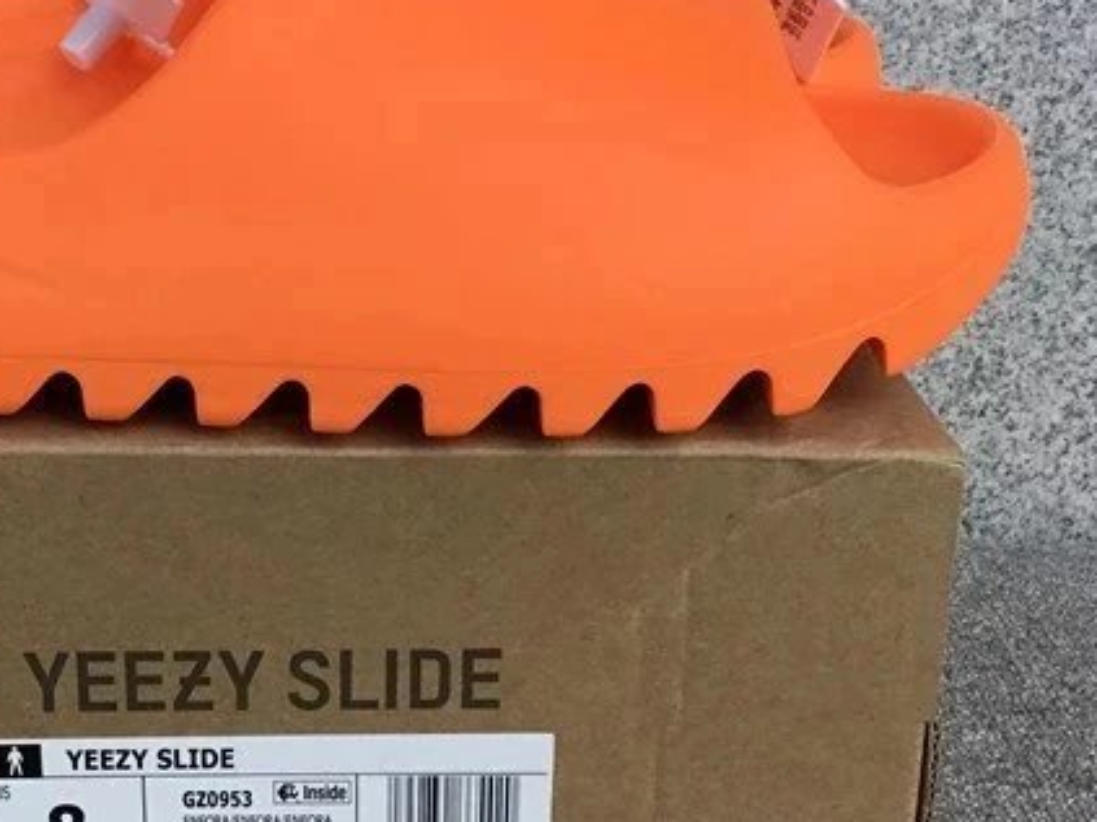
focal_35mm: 66
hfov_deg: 29.0
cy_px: 395
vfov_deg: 22.2
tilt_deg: -20.0
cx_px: 298
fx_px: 2091
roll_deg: +0.3
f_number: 2.4
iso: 25
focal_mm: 3.3
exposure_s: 1/334
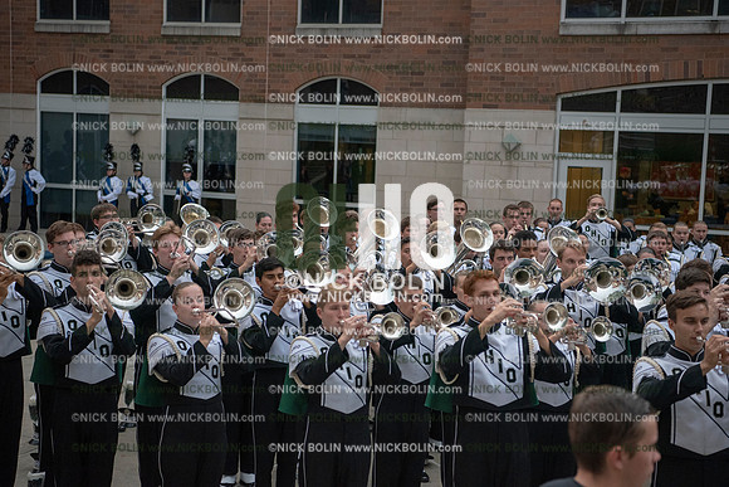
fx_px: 1256
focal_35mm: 62
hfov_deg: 32.4
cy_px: 244
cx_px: 364
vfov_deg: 21.9
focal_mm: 62
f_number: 3.5
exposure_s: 1/1600
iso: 3200
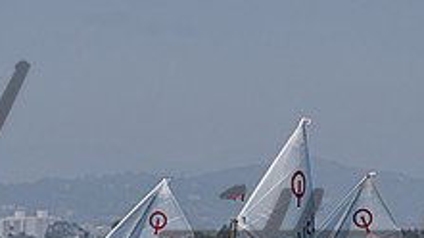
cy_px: 374
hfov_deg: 4.1
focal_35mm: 523
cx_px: 133
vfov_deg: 2.3
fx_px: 5876
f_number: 7.1
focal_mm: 150
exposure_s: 1/1250
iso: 250
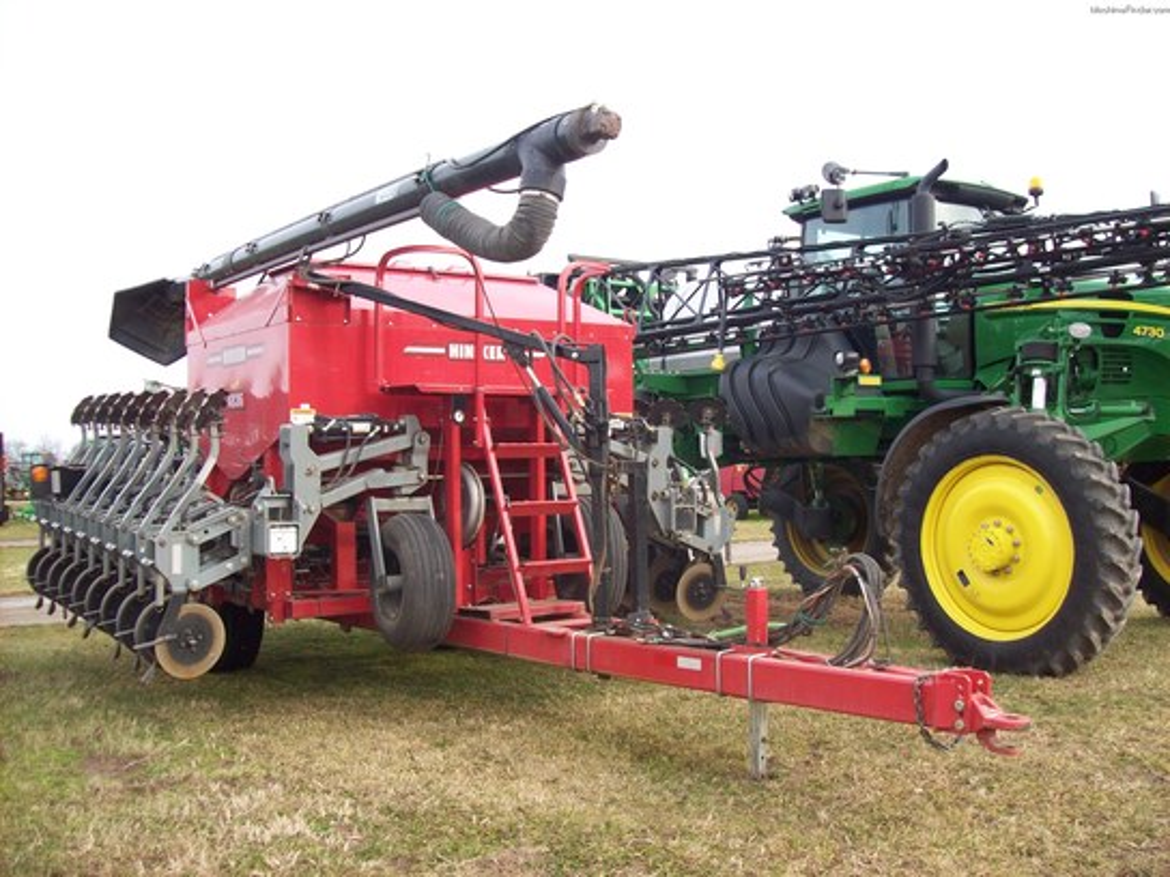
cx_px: 585
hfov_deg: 51.4
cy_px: 438
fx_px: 1217
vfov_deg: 39.7
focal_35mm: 36
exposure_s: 1/214
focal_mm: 6
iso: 80
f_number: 2.7
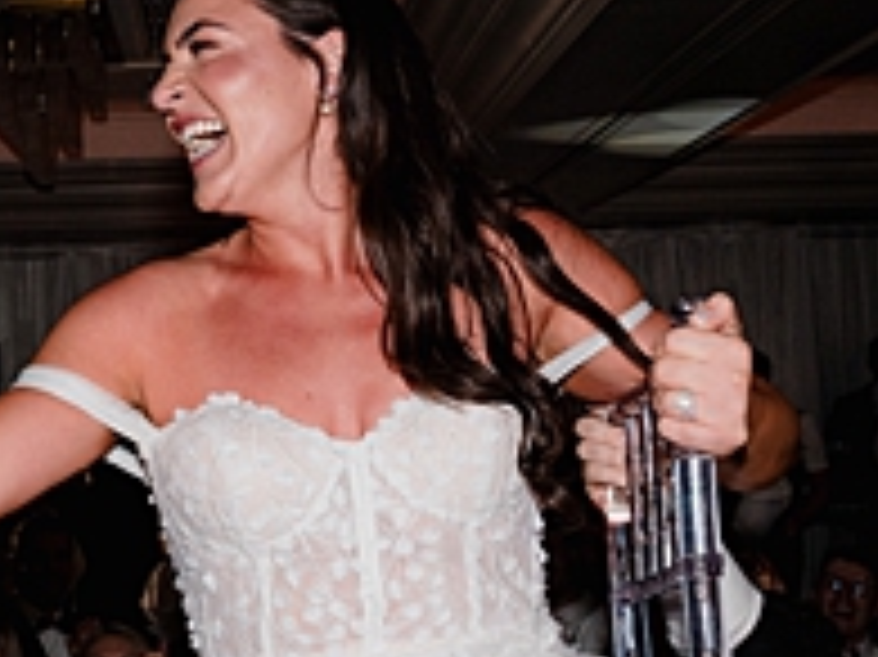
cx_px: 63
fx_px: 1597
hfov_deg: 29.3
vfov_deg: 23.2
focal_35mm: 63
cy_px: 256
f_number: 8
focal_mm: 17
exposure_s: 1/250
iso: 640
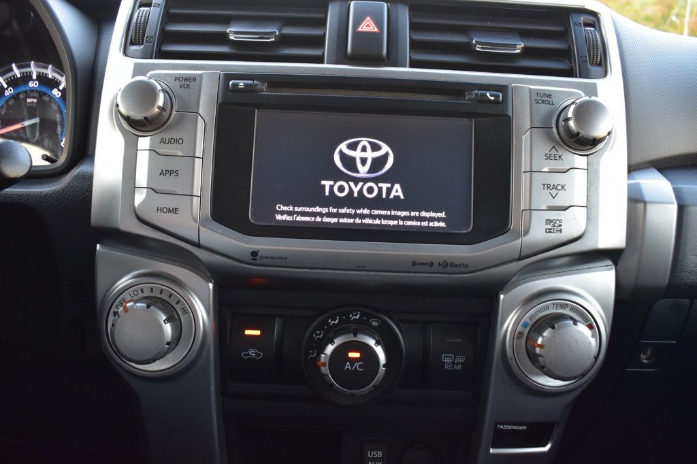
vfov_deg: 41.7
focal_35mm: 32
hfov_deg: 59.5
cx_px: 348
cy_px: 232
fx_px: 610
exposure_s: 1/15
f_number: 6.3
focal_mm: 21
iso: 1000
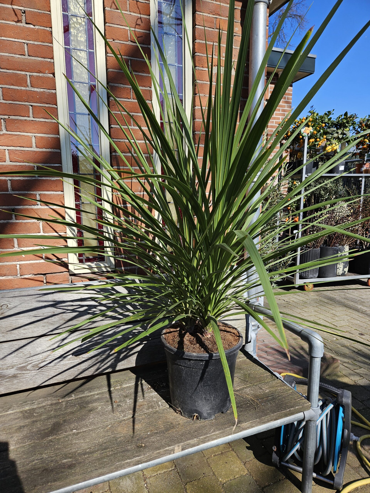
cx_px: 185
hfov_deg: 58.9
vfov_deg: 73.9
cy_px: 246
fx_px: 328
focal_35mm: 23
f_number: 1.8
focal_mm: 5.4
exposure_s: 1/1139
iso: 25
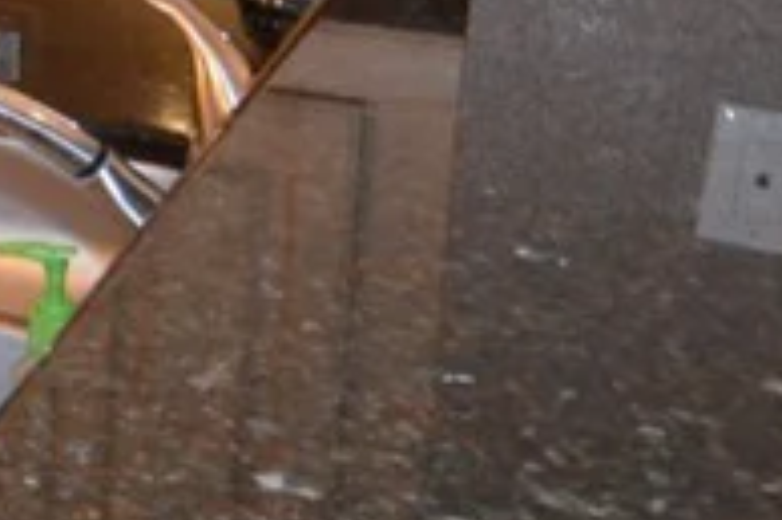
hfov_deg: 19.5
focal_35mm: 79
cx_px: -605
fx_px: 1715
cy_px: -161
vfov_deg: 16.3
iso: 1000
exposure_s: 1/60
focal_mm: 10
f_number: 3.5
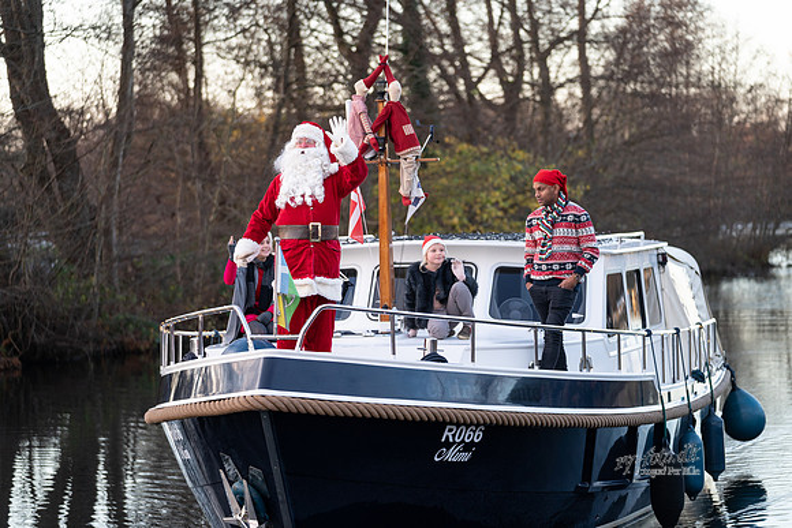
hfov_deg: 17.6
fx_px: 2552
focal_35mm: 116
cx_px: 396
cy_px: 264
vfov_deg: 11.8
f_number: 2.8
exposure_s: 1/400
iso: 640
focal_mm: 116
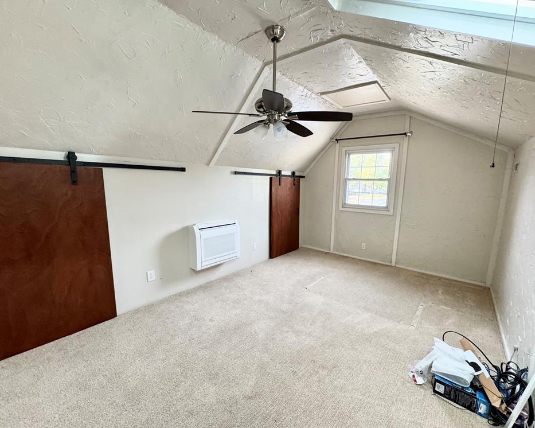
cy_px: 219
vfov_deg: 84.0
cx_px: 287
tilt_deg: -7.8
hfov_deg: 96.6
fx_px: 237
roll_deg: -1.6
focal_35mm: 15
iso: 250
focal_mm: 2.22
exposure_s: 1/99
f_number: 2.2
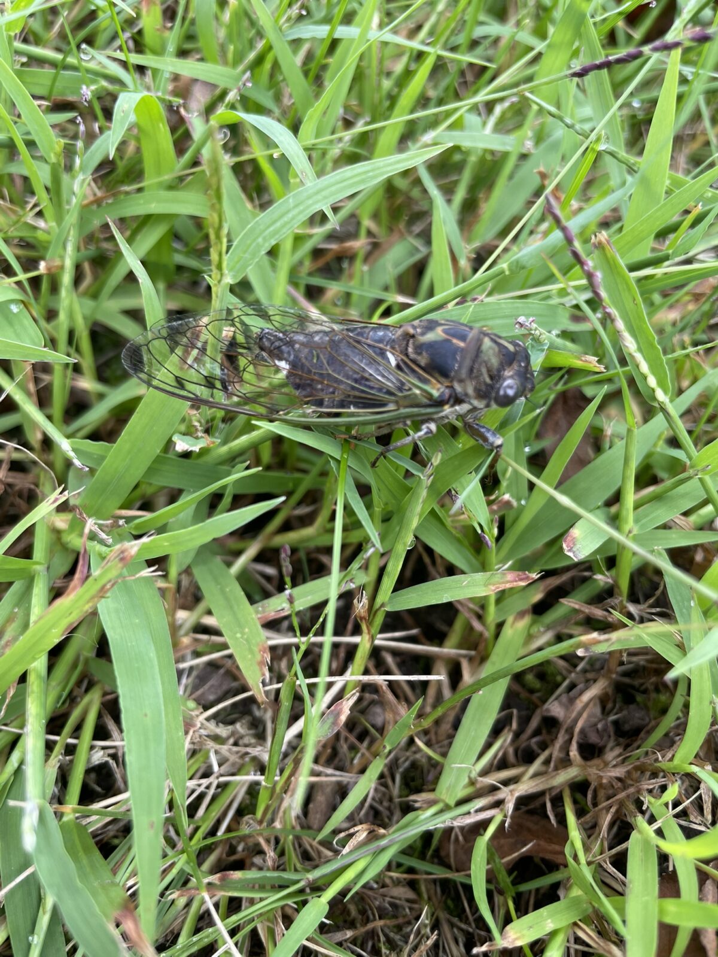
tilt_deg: -56.8
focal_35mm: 26
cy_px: 478
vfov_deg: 67.3
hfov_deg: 53.1
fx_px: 719
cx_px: 359
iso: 32
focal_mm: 4.2
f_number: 1.6
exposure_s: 1/121
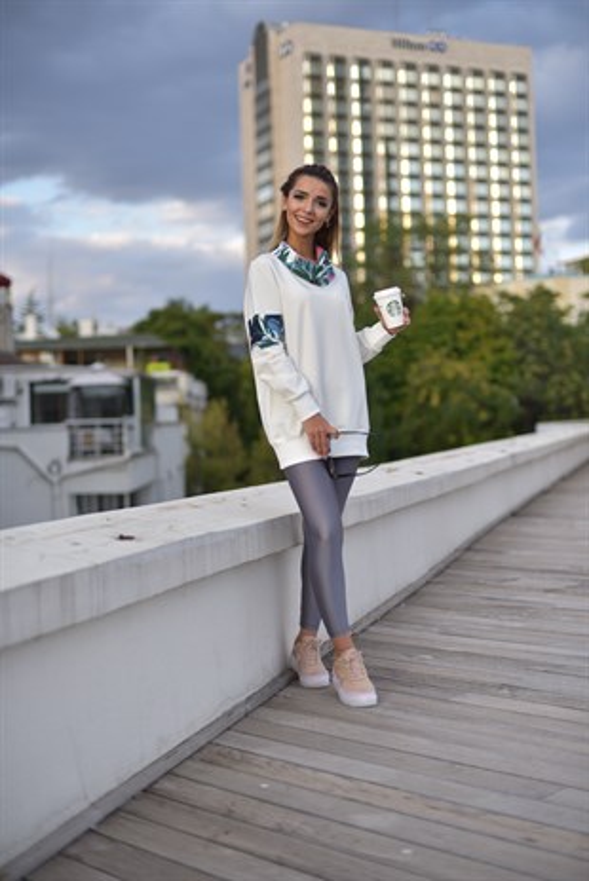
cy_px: 440
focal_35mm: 50
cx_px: 294
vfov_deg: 39.6
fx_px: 1225
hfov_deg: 27.0
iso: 640
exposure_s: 1/4000
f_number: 2
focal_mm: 50
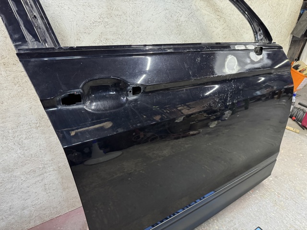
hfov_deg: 71.6
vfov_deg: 56.8
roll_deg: -5.1
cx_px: 154
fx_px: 213
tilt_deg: -29.6
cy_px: 115
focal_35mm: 24
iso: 800
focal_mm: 6.76
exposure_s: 1/60
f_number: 1.78
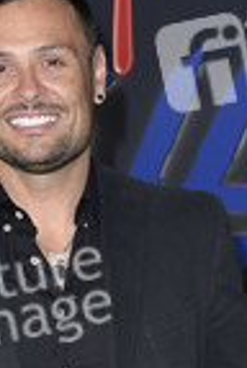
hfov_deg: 10.3
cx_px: 55
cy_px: 437
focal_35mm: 134
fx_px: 1372
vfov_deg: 14.8
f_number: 6.3
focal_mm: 48
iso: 400
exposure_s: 1/250
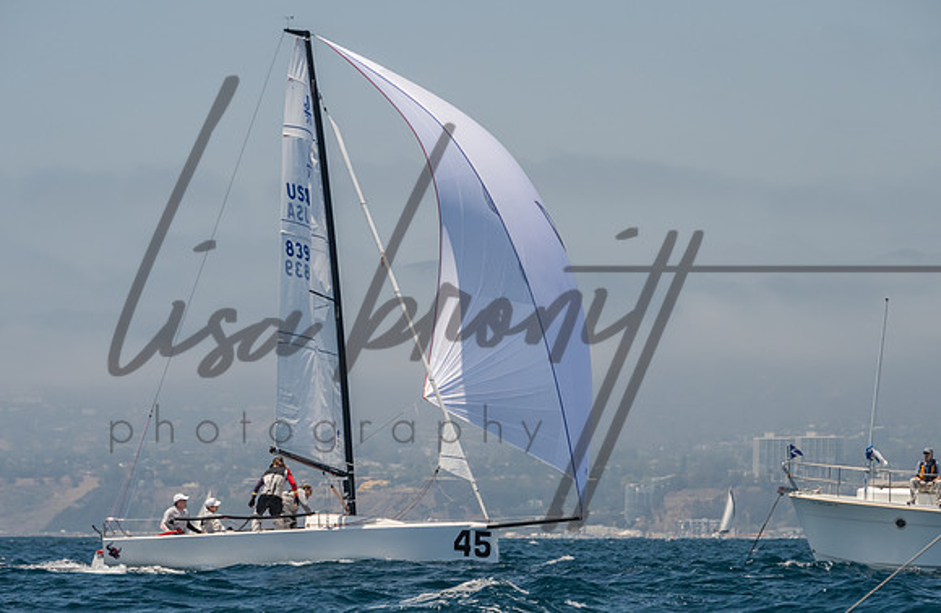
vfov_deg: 5.6
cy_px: 402
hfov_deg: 8.6
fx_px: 6235
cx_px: 454
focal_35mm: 240
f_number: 9
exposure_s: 1/640
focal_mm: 180
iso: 640
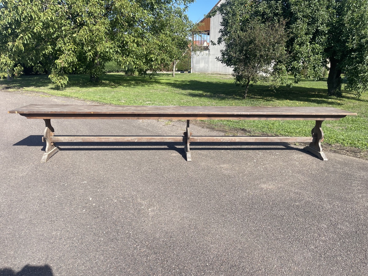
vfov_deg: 54.9
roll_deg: -0.9
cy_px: 138
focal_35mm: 25
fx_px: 266
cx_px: 184
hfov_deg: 69.4
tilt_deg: -15.9
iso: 32
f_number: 1.6
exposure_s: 1/1553
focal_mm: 5.1
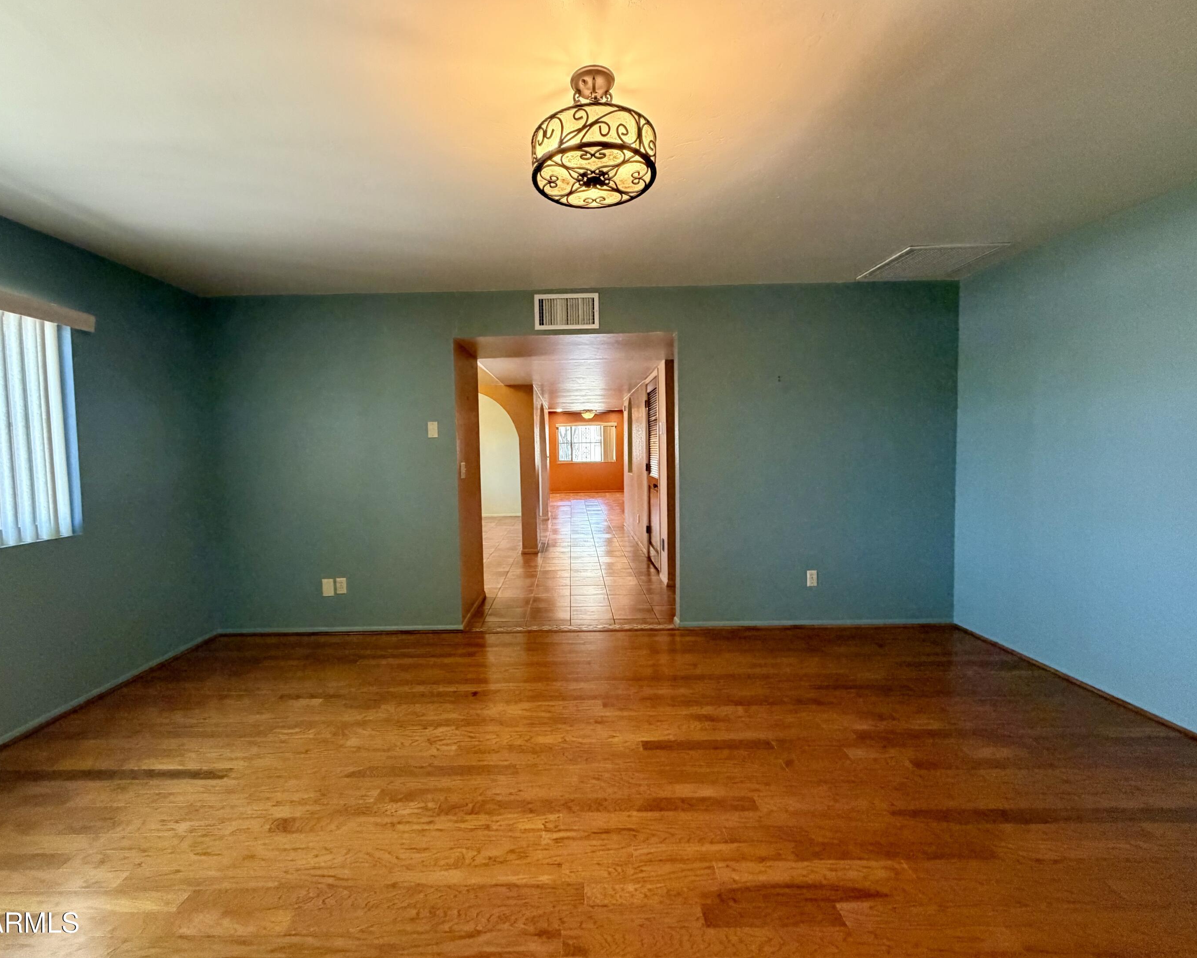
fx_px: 531
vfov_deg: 84.0
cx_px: 571
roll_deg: +1.1
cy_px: 475
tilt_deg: -3.6
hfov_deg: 96.7
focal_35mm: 15
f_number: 2.2
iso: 500
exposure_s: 1/60
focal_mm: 2.22
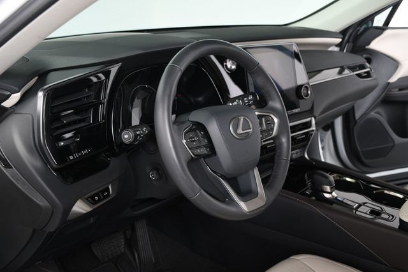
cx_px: 204
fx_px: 442
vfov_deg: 34.2
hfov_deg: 49.6
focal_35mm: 39
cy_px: 136
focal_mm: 26
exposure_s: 1/160
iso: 100
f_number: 3.8
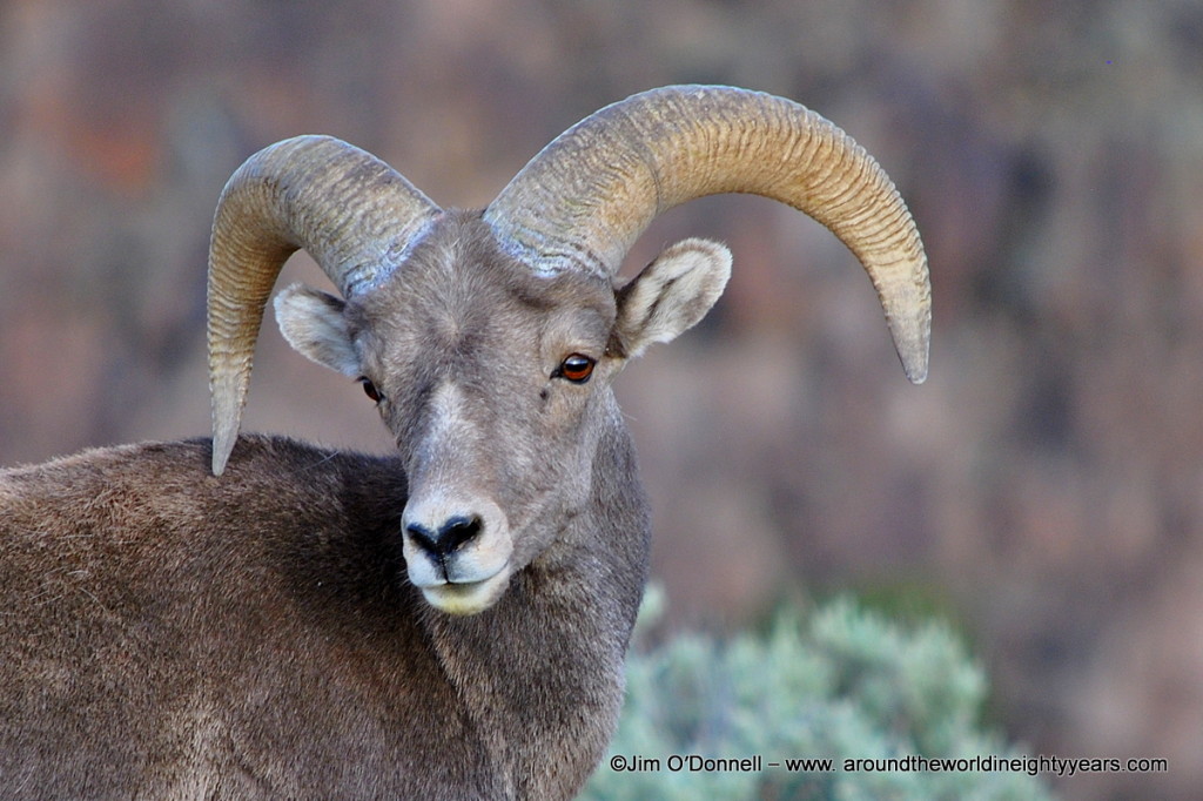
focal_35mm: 450
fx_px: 15032
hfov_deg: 4.6
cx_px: 602
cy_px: 400
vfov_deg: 3.1
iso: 200
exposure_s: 1/125
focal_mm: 300
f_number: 6.3
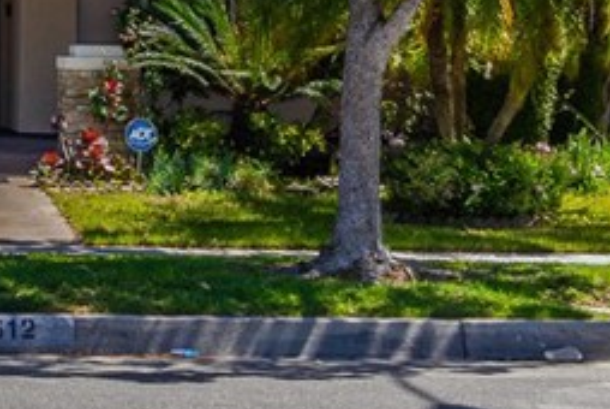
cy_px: -42
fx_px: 2392
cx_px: -199
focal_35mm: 141
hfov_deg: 13.9
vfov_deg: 9.7
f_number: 22
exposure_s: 1/60
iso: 50
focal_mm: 35
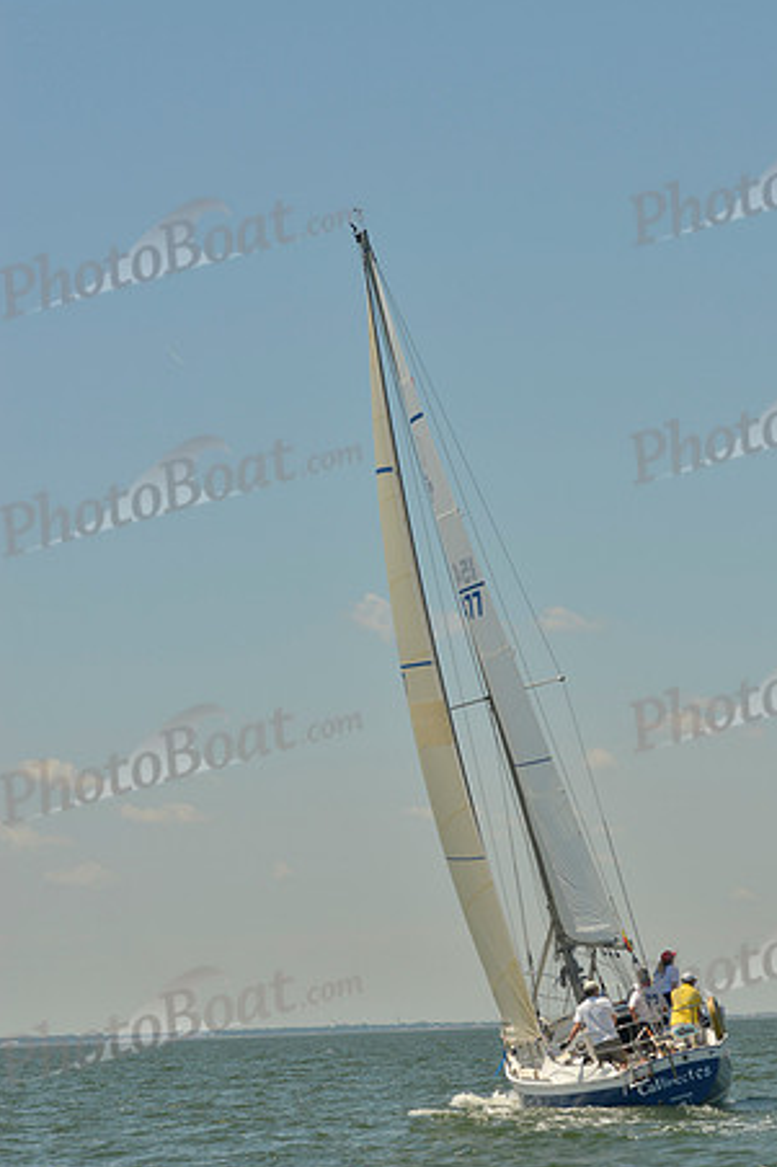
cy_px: 589
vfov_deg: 16.8
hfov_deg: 11.2
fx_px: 3952
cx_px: 497
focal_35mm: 122
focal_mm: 95
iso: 200
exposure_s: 1/640
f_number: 8
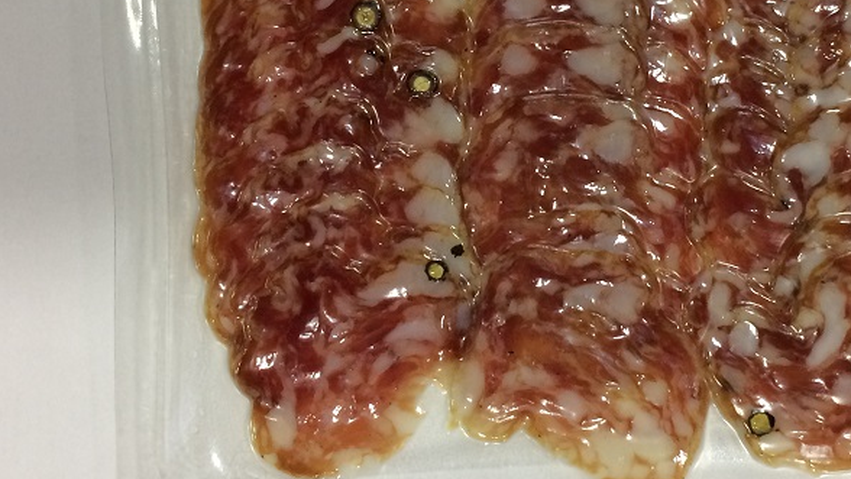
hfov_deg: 37.6
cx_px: 531
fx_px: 1241
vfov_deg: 21.6
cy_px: 97
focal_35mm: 55
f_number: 2.2
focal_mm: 4.15
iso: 64
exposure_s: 1/33
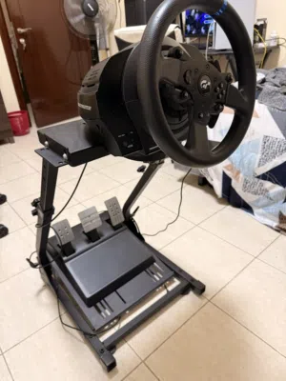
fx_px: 264
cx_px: 143
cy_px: 190
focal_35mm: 24
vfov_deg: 71.6
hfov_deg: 56.8
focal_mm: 6.76
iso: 400
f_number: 1.78
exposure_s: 1/50
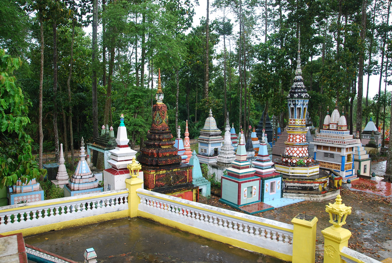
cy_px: 132
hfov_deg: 61.8
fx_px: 327
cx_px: 196
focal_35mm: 30
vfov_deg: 43.8
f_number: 6.3
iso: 100
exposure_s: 1/60
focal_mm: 20
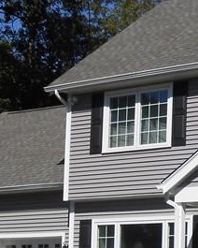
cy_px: 269
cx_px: 271
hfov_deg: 14.9
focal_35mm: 98
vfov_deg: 18.8
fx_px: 718
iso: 80
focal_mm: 4.6
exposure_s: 1/1250
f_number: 3.5
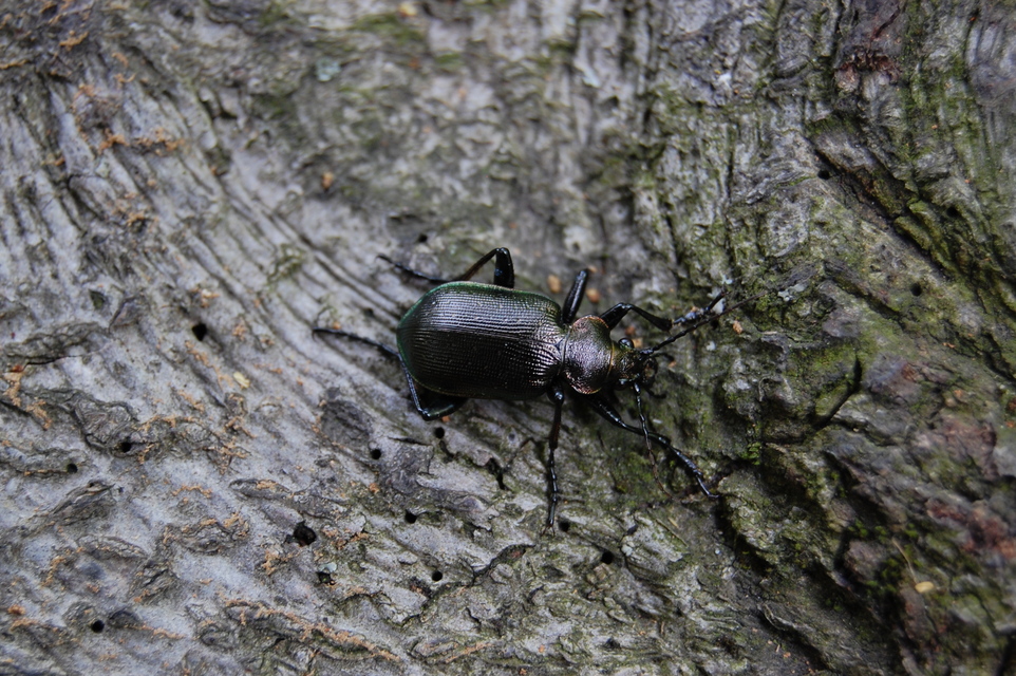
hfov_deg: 24.6
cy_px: 338
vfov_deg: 16.5
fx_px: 2327
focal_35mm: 82
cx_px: 508
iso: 450
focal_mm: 55
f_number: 5.6
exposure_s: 1/30
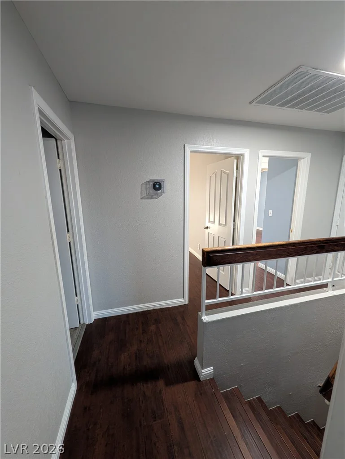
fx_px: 159
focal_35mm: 12
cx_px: 172
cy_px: 230
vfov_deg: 110.4
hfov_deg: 94.7
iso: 458
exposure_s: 1/60
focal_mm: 2.02
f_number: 1.7
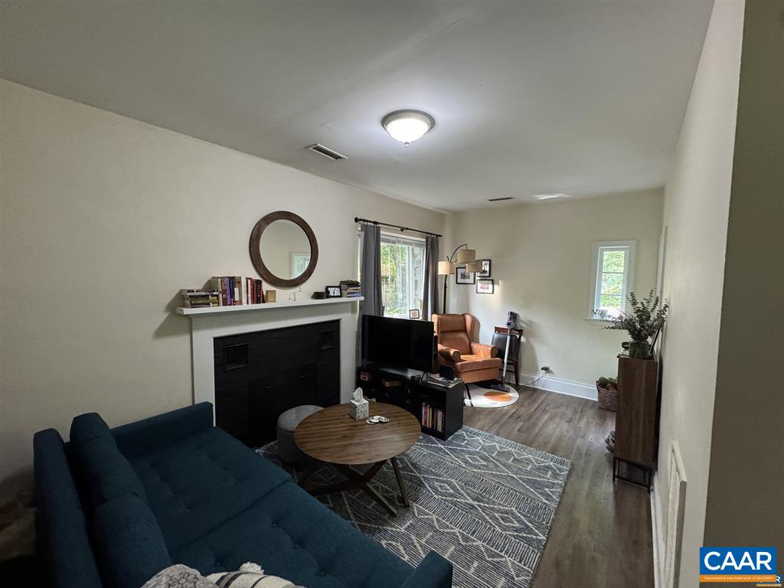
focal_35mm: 14
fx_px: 317
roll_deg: -1.0
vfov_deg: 85.7
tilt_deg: -3.5
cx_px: 392
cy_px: 294
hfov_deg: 102.1
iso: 400
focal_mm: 2.22
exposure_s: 1/60
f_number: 2.2
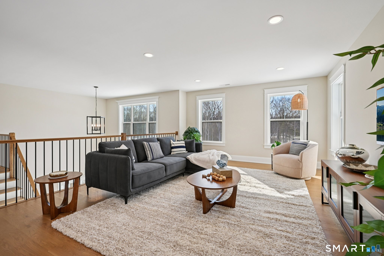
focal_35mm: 16
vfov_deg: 73.7
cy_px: 128
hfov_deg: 96.7
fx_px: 171
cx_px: 192
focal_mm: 16
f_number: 8
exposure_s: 1/125
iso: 400
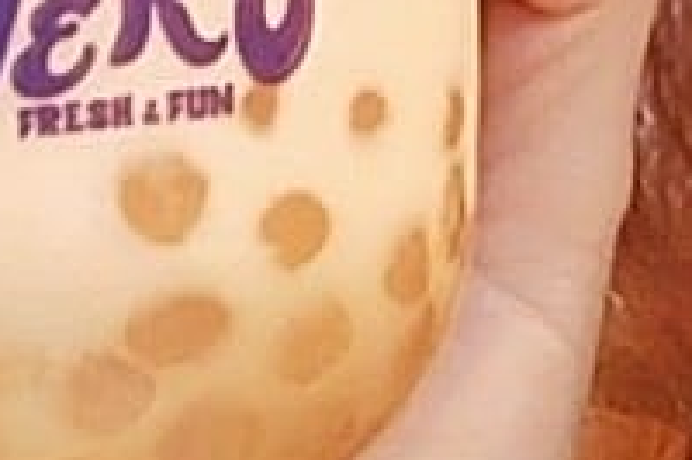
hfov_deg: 10.9
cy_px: -457
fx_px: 3515
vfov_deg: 7.2
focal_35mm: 183
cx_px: 1010
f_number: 2
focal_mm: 3.86
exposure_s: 1/24
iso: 640
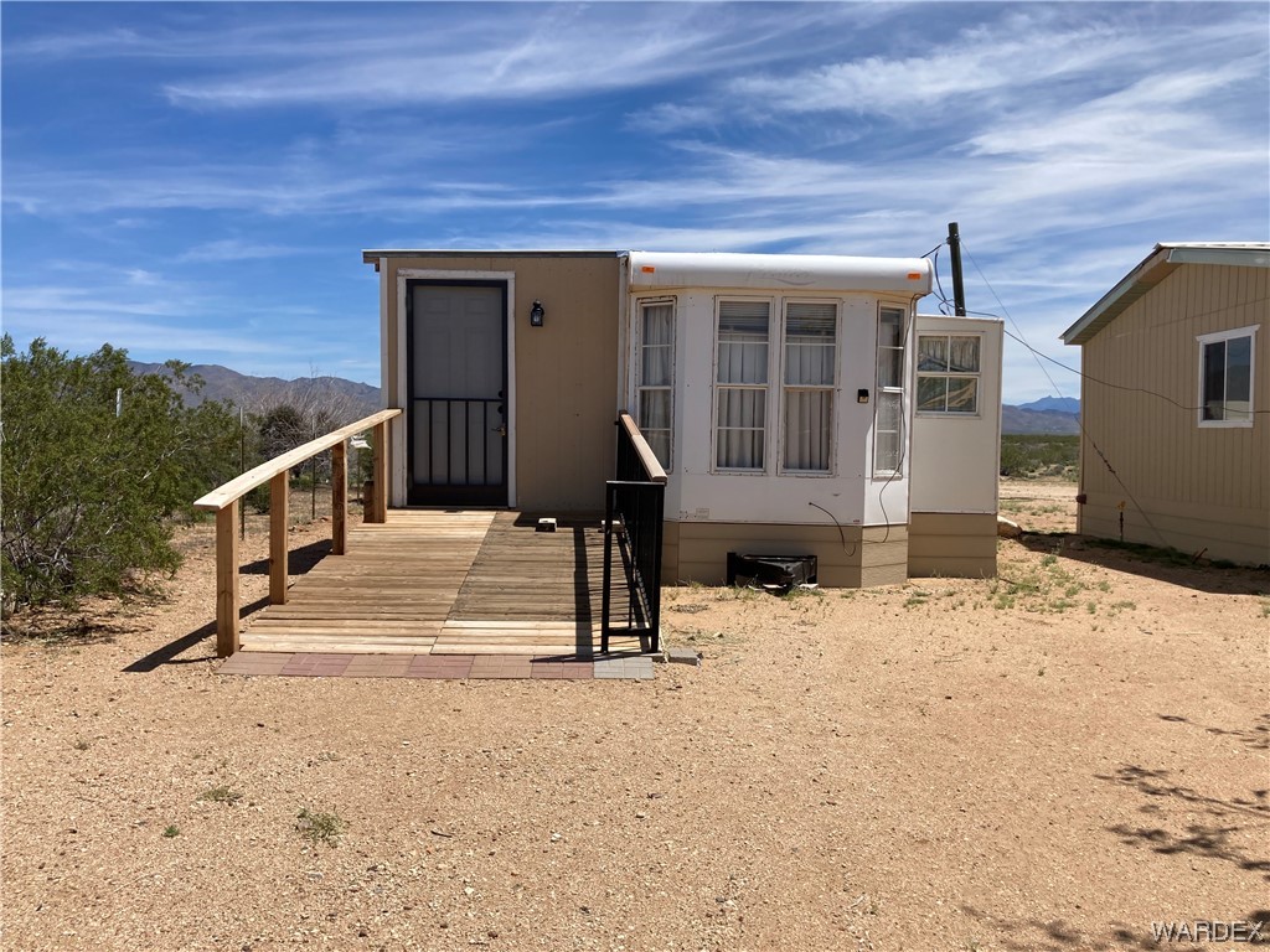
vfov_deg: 49.7
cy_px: 476
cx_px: 635
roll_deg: +0.4
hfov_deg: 63.4
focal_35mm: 28
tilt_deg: -1.2
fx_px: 1027
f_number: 1.8
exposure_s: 1/3205
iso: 20
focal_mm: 3.99
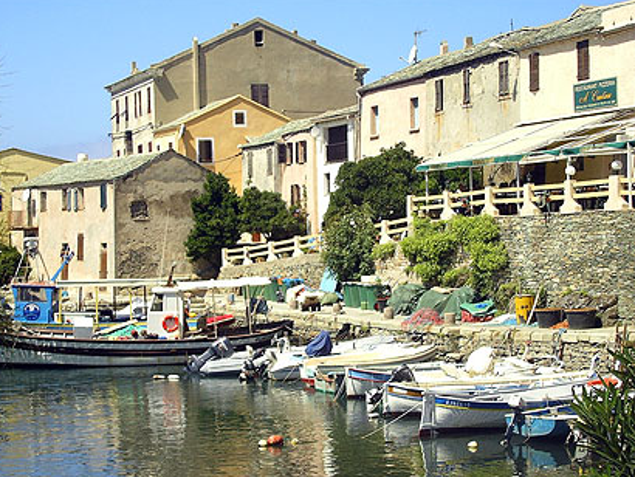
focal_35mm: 91
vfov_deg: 16.3
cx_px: 288
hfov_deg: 21.5
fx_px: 1670
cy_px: 256
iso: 50
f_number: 5.9
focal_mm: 12.8
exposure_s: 1/250
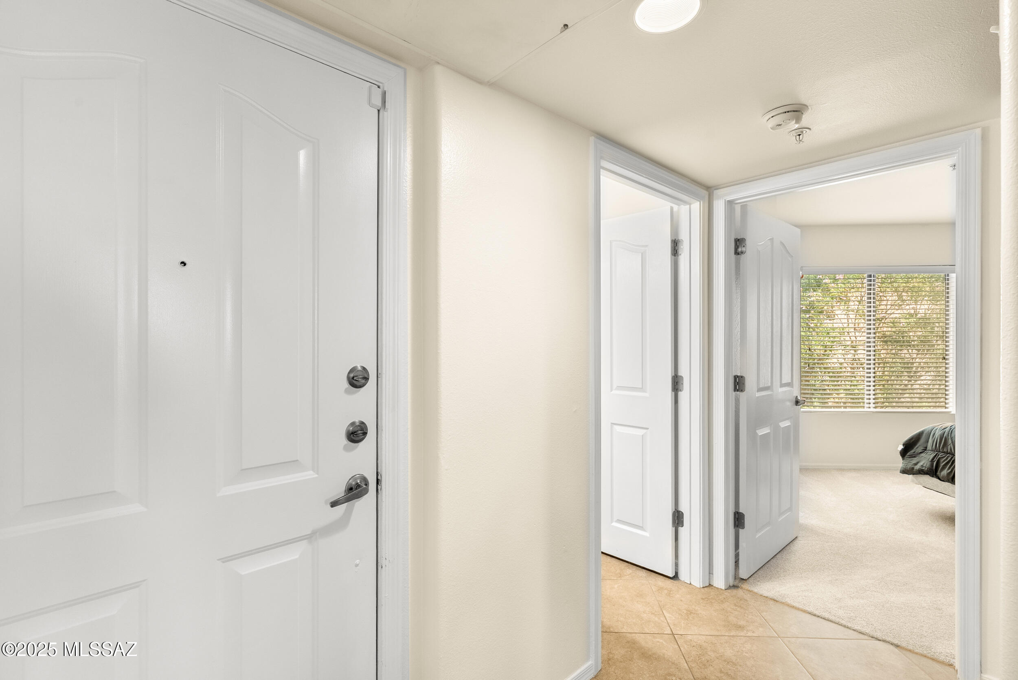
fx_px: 453
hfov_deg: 96.7
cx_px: 509
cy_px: 340
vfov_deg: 73.8
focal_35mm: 16
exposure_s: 1/1.67
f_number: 8
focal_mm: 16
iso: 400
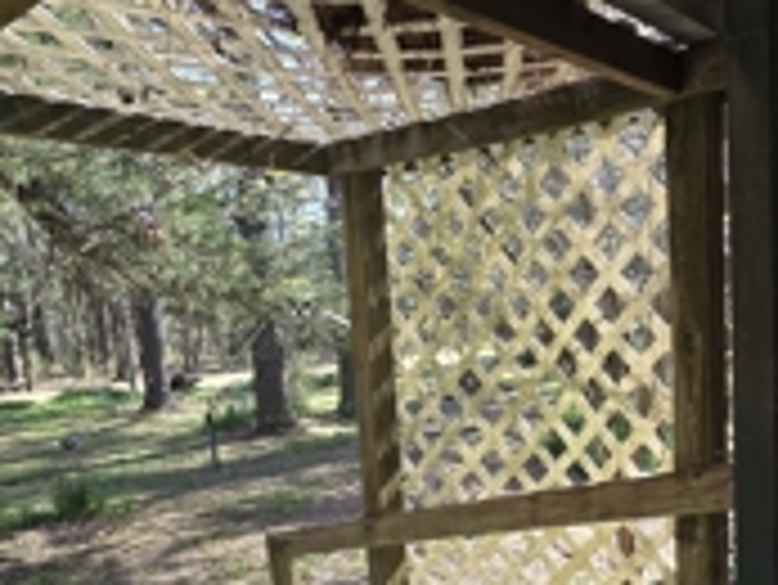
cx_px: 567
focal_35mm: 30
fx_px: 675
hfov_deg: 57.4
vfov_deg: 46.0
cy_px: 400
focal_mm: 2.2
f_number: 2.2
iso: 50
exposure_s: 1/221
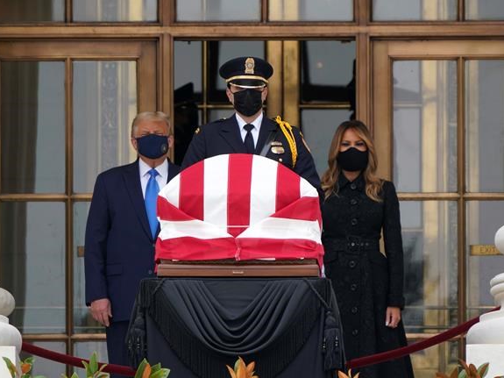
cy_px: 189
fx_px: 18996
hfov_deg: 1.5
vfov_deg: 1.1
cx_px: 252
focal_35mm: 1305
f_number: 14
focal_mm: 1200
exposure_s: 1/160
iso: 1600
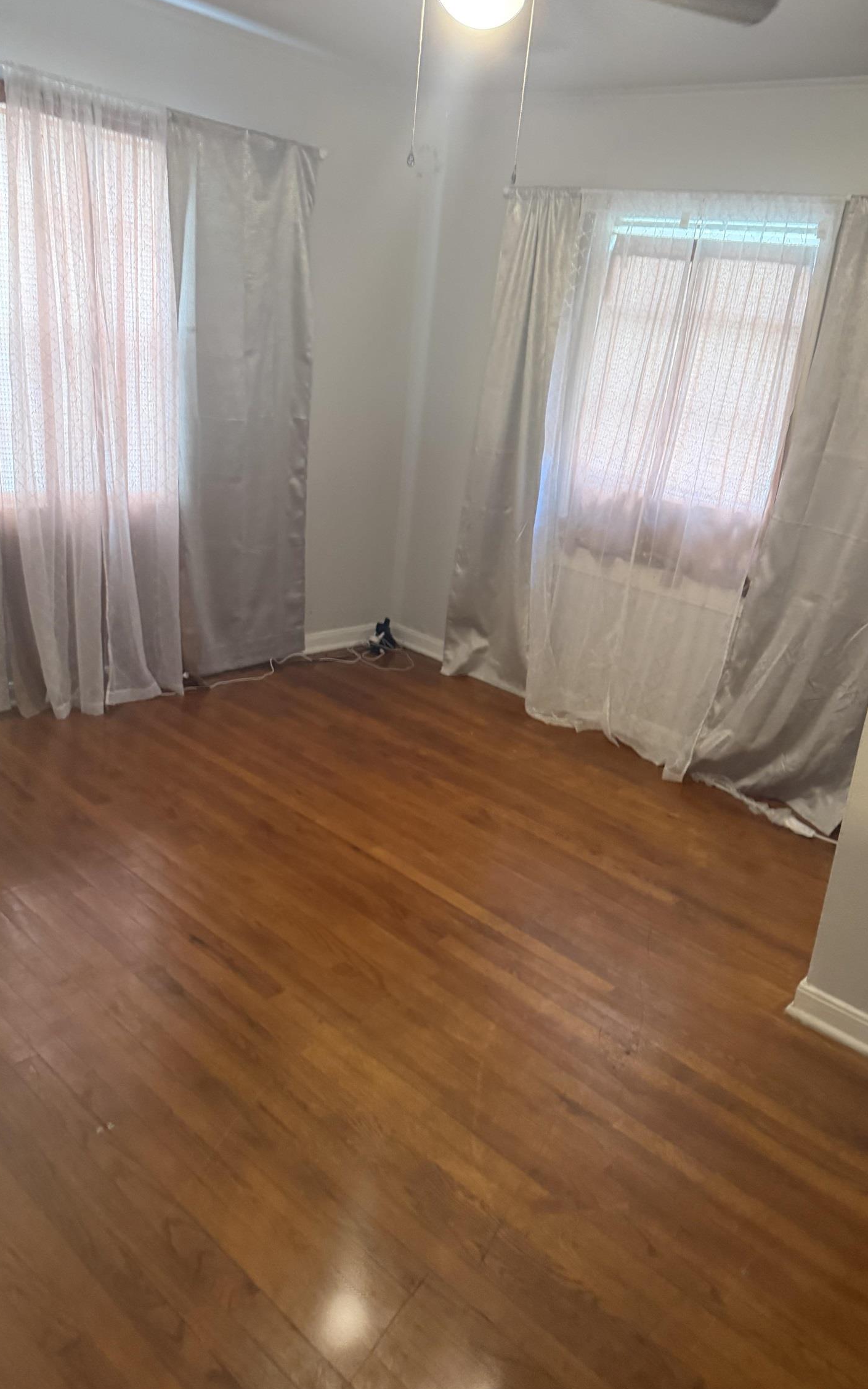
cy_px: 687
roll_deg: -7.7
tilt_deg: -18.1
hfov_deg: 47.3
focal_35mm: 26
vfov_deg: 70.4
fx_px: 984
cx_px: 524
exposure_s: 1/60
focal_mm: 6.76
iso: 500
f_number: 1.78
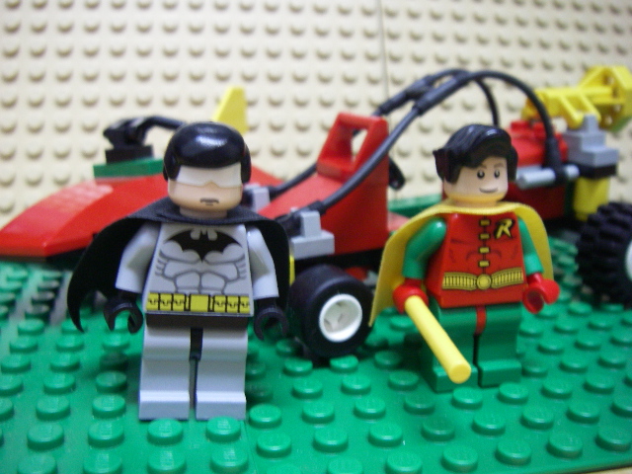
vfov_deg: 37.7
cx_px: 316
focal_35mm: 38
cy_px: 237
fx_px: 694
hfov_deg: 49.0
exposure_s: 1/4
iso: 250
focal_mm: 6.3
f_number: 3.3
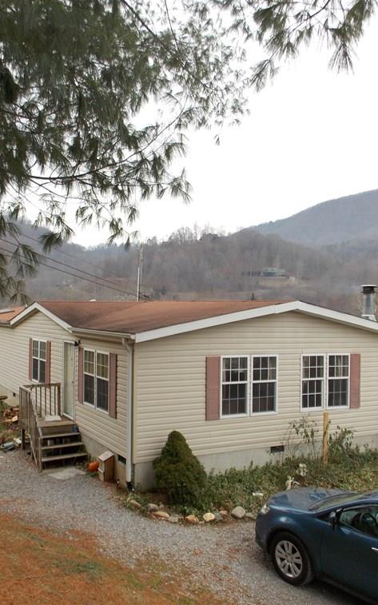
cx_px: 141
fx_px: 544
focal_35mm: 33
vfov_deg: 58.1
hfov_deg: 38.1
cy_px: 303
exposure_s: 1/200
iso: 80
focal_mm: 4
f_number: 3.1
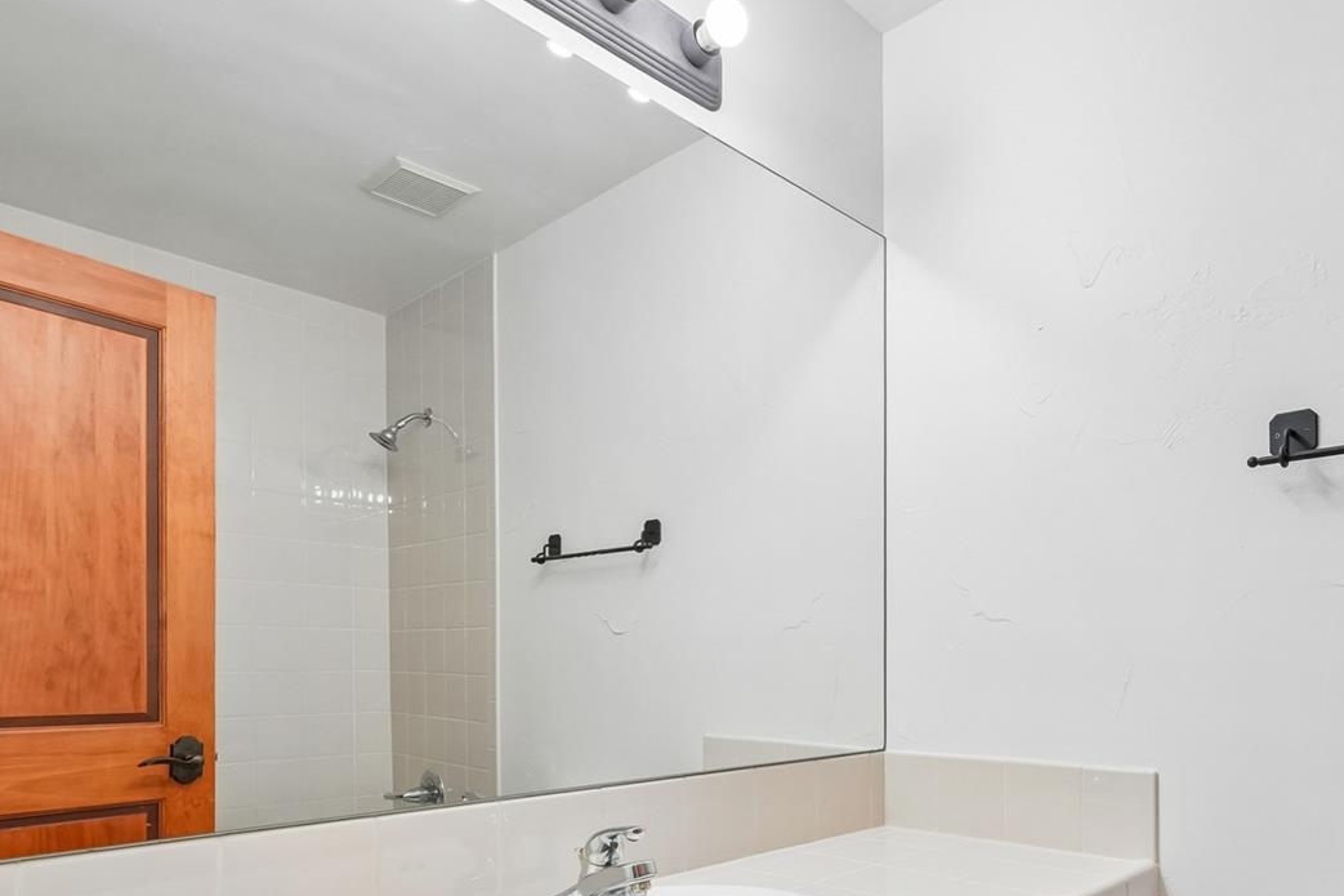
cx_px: 856
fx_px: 858
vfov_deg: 53.0
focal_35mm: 23
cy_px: 657
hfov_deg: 74.5
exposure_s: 1/50
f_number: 8
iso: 800
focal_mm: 10
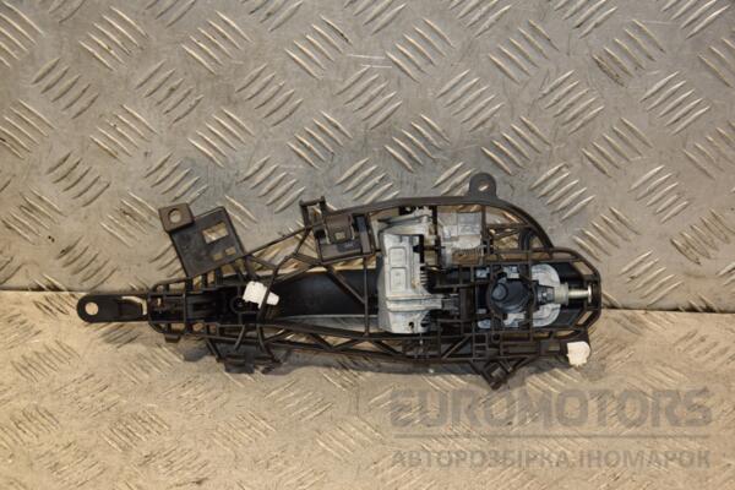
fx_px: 1531
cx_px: 368
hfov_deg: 27.0
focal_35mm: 75
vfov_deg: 18.2
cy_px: 245
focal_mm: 50
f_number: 5
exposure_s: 1/160
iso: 800
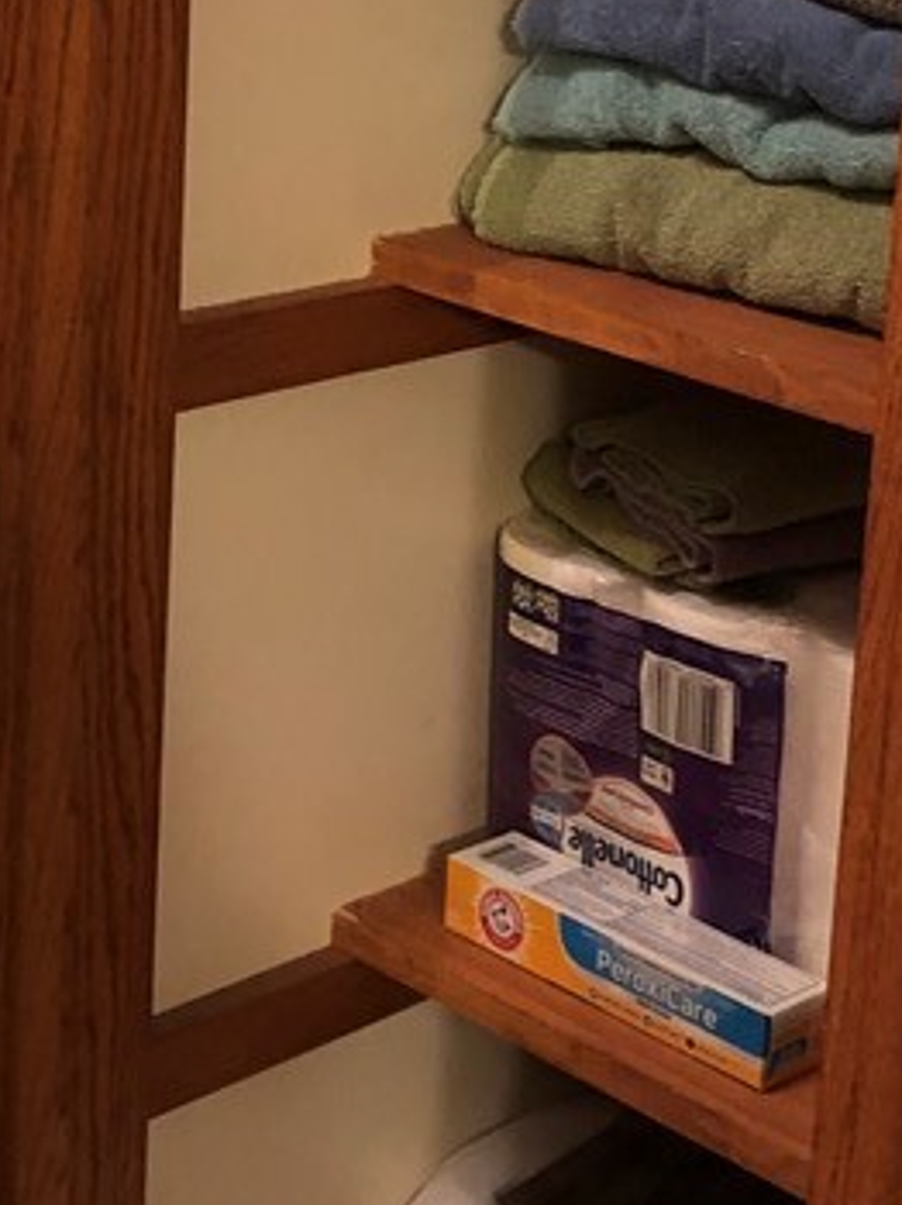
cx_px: 496
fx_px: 2852
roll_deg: -3.4
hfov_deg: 18.0
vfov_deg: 23.5
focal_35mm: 82
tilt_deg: -11.5
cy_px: 255
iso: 100
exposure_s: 1/12
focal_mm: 4
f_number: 1.8
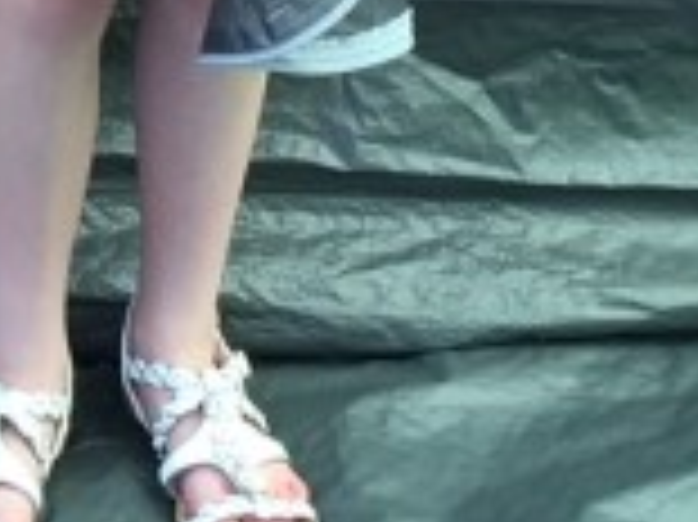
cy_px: -738
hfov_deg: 9.7
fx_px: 3869
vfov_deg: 7.2
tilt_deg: -18.9
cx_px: -621
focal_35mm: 192
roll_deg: +0.8
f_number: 2.2
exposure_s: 1/112
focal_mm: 4.15
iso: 32
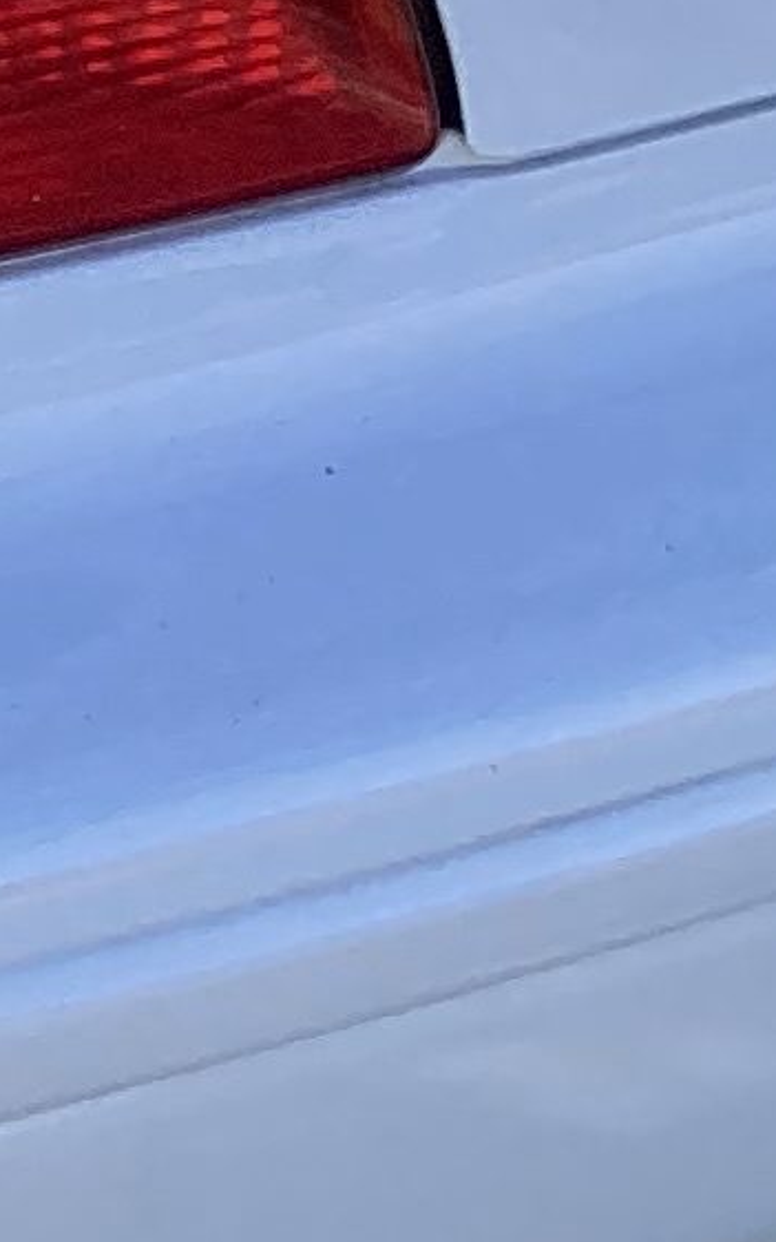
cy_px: -703
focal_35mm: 191
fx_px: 6466
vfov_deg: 10.5
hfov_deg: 6.0
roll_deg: +1.5
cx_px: -2129
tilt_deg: -16.5
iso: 25
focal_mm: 3.3
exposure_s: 1/858
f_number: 2.4
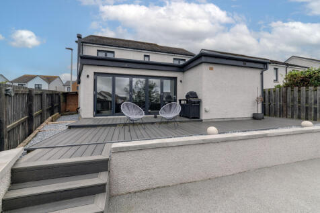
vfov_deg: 85.4
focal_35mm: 13
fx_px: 116
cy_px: 106
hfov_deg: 108.3
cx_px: 160
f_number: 8
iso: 400
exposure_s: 1/1250
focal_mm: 13
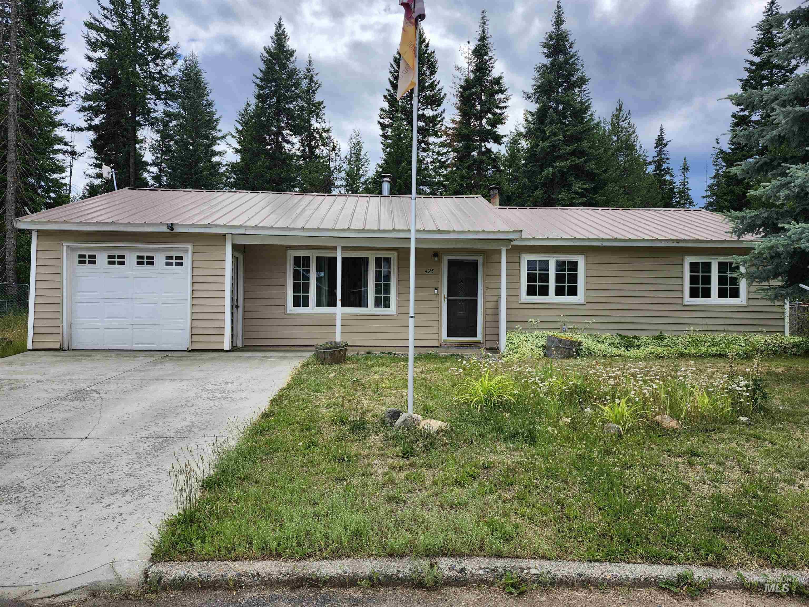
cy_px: 304
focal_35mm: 23
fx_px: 538
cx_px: 404
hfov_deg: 73.9
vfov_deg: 58.9
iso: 25
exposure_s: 1/1117
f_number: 1.8
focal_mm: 5.54
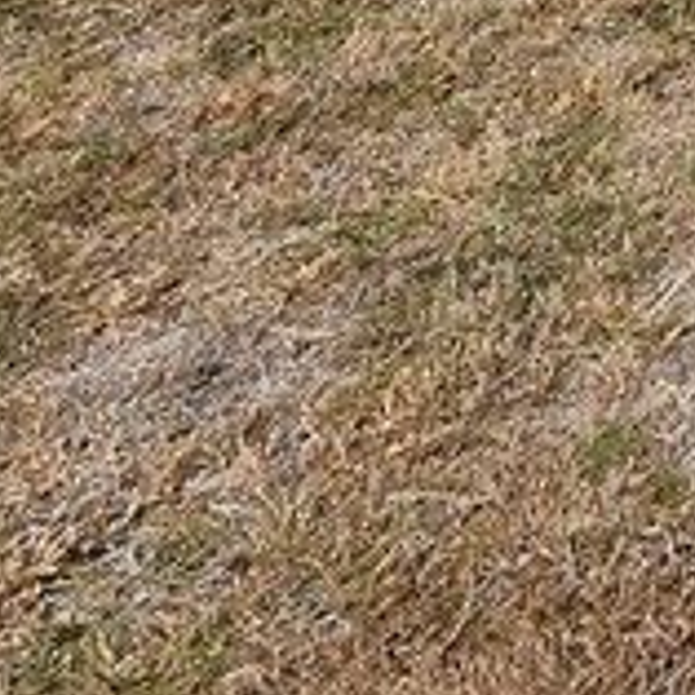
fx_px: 1704
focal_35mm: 75
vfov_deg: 16.5
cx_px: 1527
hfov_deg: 15.8
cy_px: -757
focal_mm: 2.2
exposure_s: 1/1989
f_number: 2.2
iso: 50
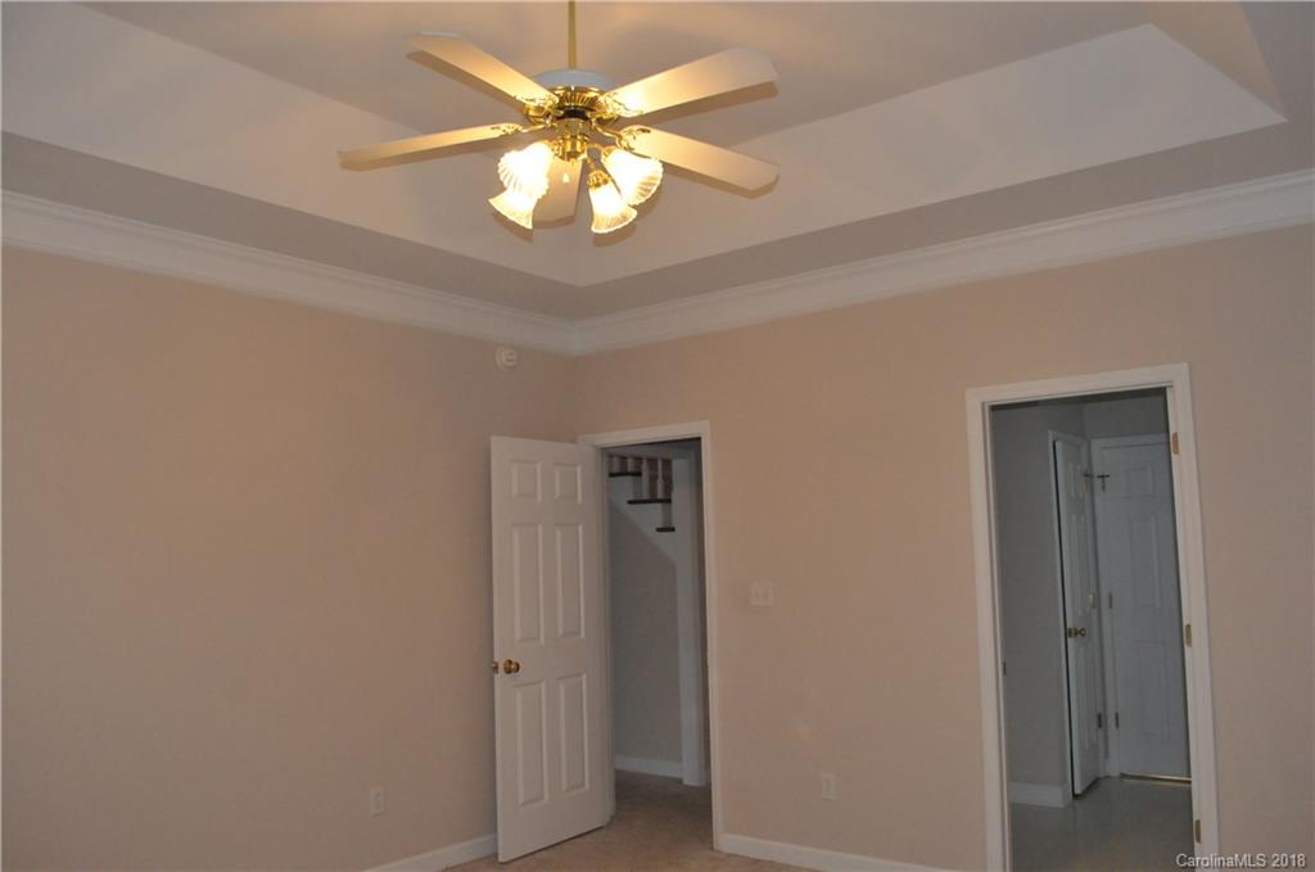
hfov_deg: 67.5
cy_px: 436
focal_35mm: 27
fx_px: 985
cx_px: 658
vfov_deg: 47.8
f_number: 5.6
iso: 1600
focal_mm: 18
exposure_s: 1/100
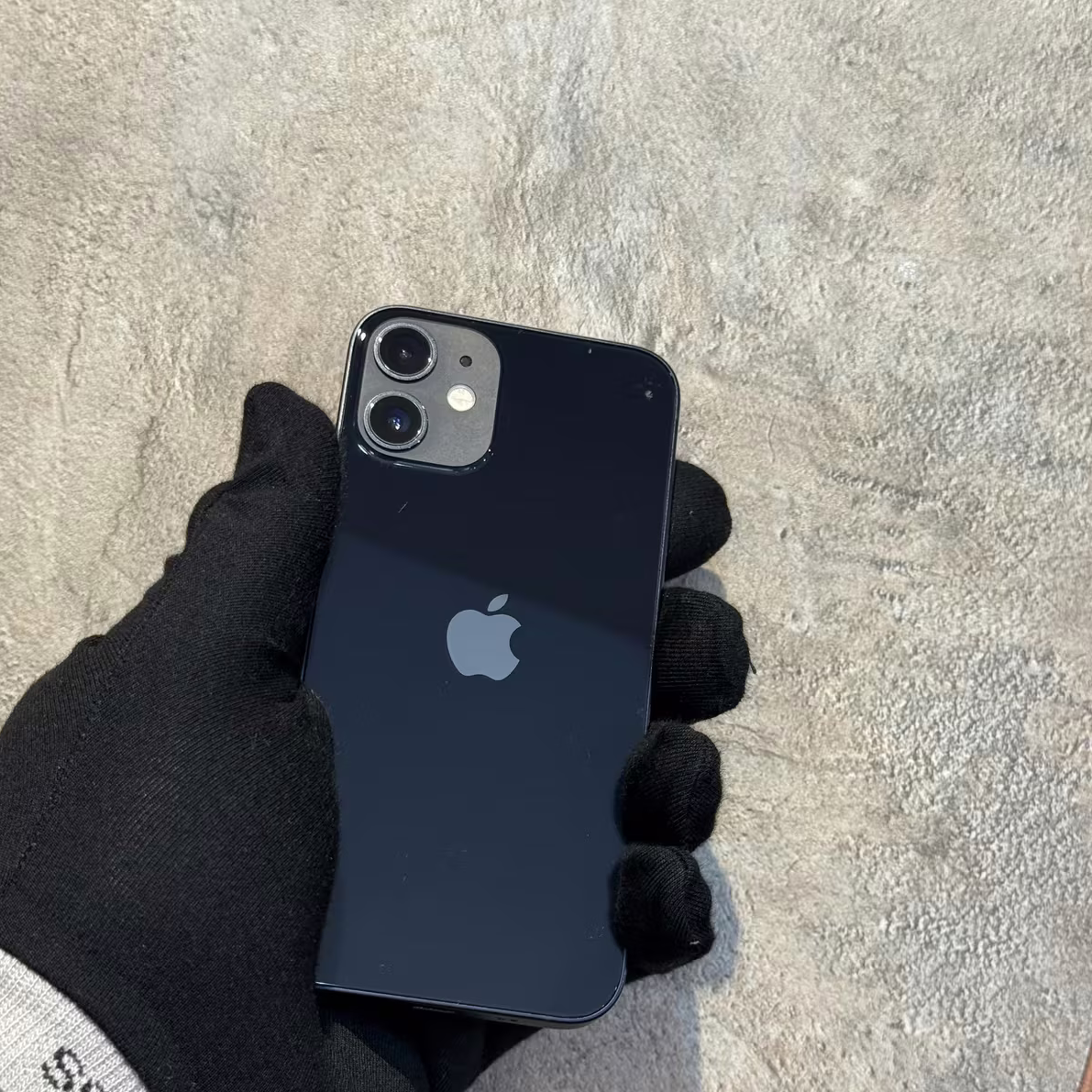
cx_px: 547
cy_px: 637
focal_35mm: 57
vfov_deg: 30.0
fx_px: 2034
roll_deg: -17.0
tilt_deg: +1.7
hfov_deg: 30.0
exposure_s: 1/50
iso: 100
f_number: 1.78
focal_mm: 6.76
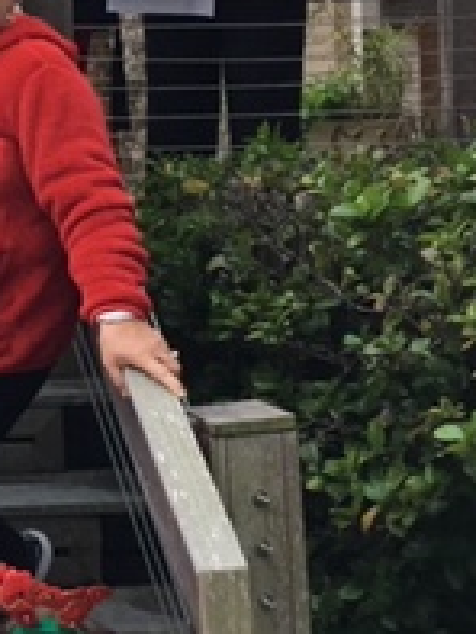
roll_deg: +1.2
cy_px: 100
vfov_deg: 20.5
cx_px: -241
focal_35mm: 94
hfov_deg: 14.6
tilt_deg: +3.1
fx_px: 1722
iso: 100
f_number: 2.2
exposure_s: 1/30
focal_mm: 4.15
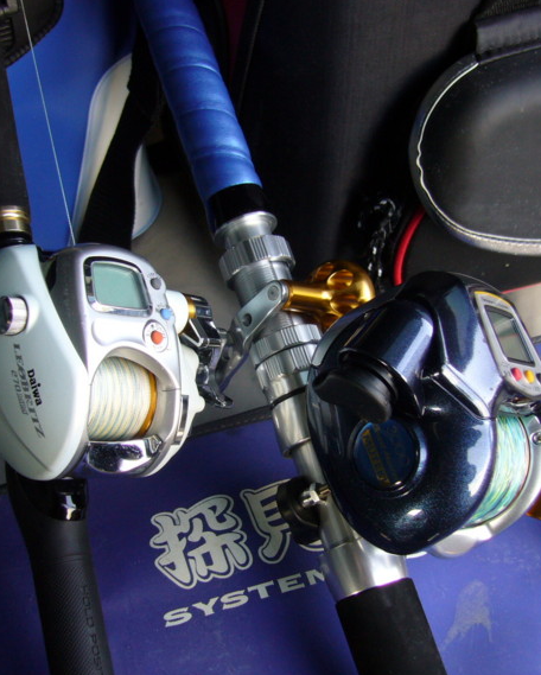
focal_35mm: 48
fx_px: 960
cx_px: 292
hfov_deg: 31.5
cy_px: 324
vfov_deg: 38.7
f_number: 2.8
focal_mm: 5.8
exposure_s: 1/40
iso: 100
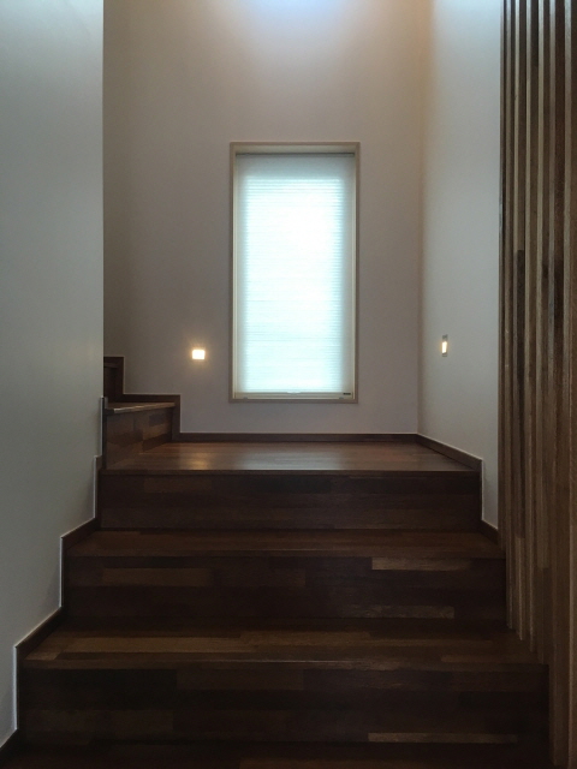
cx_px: 288
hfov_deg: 48.2
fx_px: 645
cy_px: 384
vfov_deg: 61.7
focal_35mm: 29
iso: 32
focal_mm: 4.15
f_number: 2.2
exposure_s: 1/30
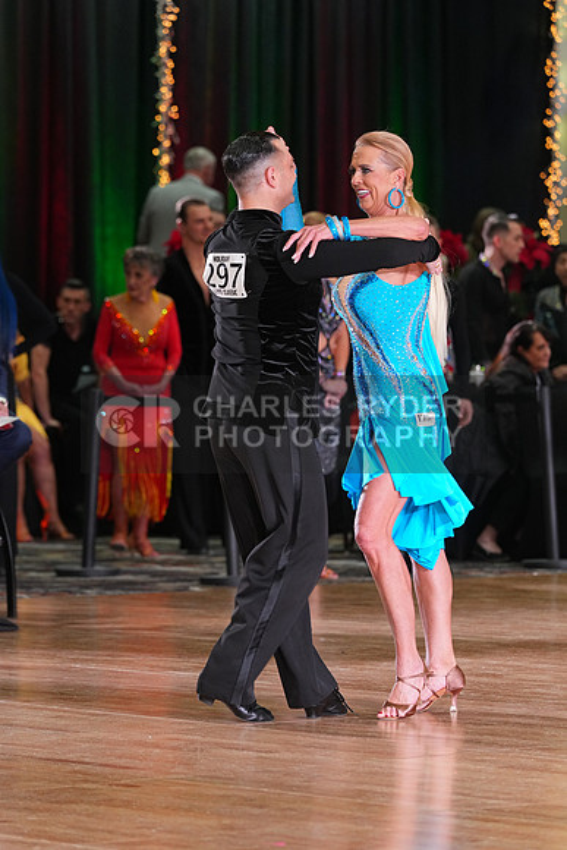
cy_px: 425
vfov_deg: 10.3
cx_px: 284
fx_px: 4722
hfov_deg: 6.9
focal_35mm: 200
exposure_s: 1/200
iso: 2500
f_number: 5
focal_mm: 200
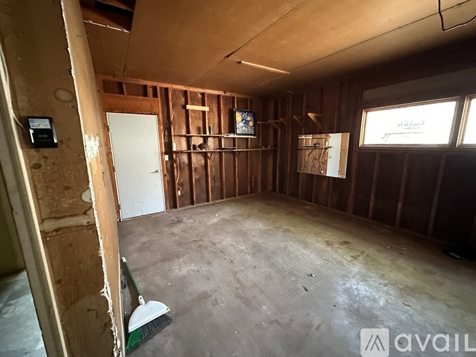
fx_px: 192
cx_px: 238
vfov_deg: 85.7
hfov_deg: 102.1
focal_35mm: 14
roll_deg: +1.4
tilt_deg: -10.3
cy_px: 178
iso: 1250
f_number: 2.2
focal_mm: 2.22
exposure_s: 1/41
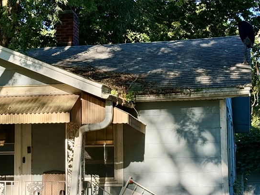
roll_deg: +0.0
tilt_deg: +5.3
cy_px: 125
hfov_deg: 21.4
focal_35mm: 91
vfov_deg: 16.2
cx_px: 80
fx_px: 683
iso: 64
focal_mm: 6.76
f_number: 1.78
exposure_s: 1/810
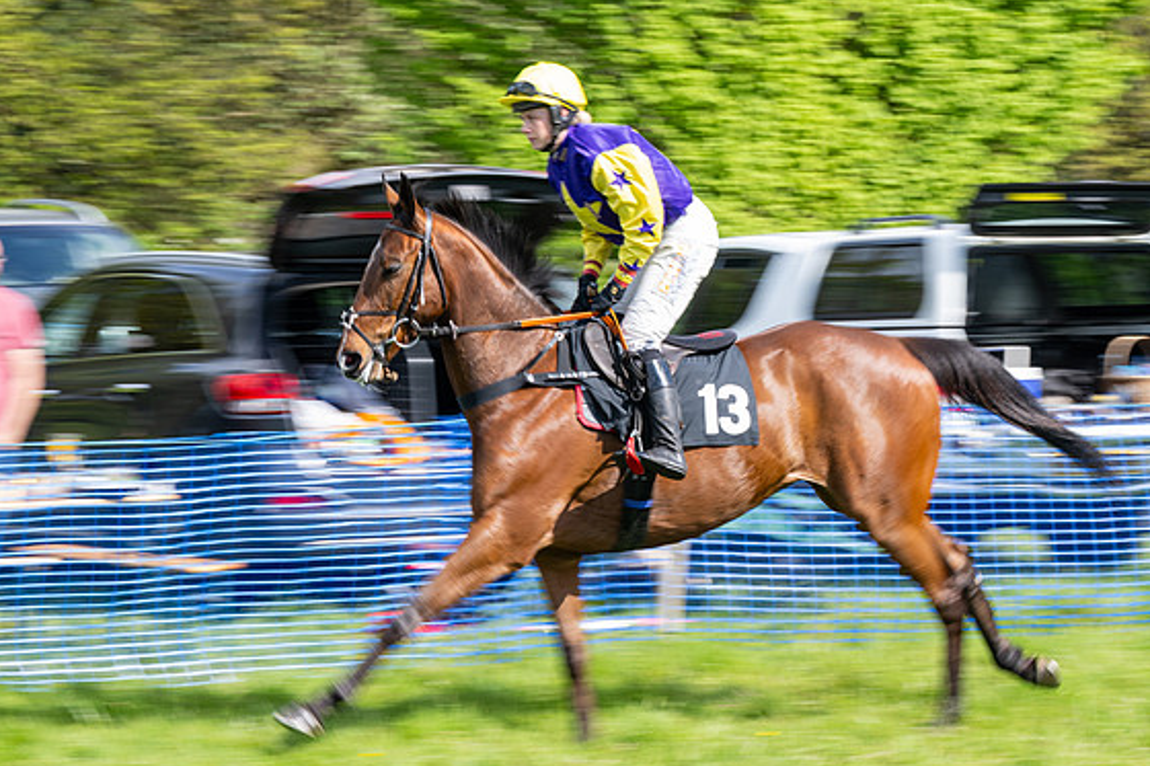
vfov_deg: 8.8
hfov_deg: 13.3
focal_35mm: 155
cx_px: 596
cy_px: 448
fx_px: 4950
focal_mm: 101
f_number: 8
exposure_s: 1/100
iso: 100
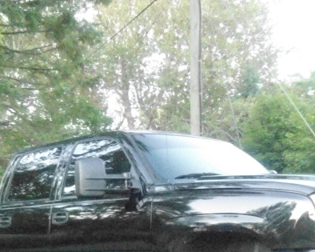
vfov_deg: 22.2
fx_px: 615
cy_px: 259
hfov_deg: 28.7
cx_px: 151
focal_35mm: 66
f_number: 2.8
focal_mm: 4.7
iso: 1600
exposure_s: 1/30
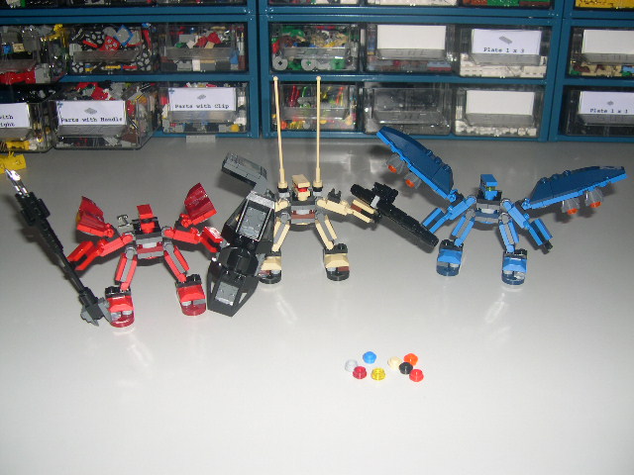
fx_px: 696
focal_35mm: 38
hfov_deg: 49.0
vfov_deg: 37.7
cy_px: 238
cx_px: 317
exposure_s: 1/60
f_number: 2.8
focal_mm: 8
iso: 100
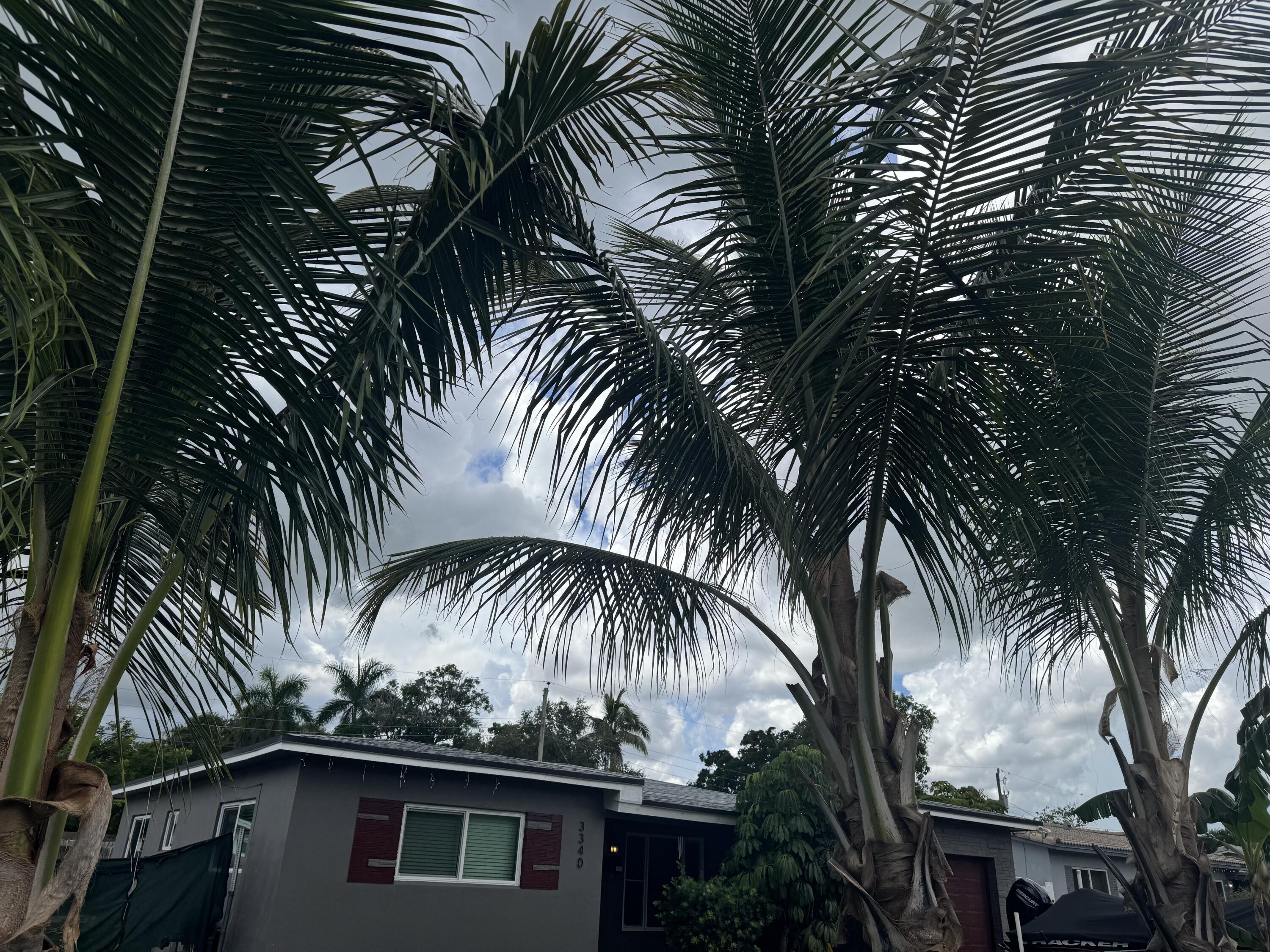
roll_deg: -2.6
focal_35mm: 24
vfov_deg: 56.8
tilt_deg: +24.3
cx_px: 635
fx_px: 881
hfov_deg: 71.6
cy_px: 476
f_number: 1.78
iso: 80
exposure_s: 1/5348
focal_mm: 6.76
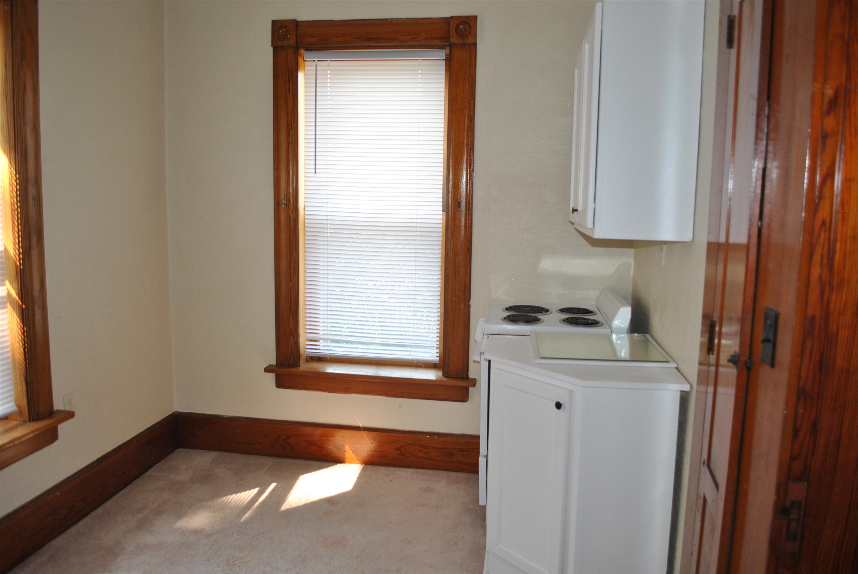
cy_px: 287
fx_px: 644
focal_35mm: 27
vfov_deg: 48.0
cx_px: 429
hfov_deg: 67.3
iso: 200
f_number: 3.5
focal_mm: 18
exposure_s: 1/60
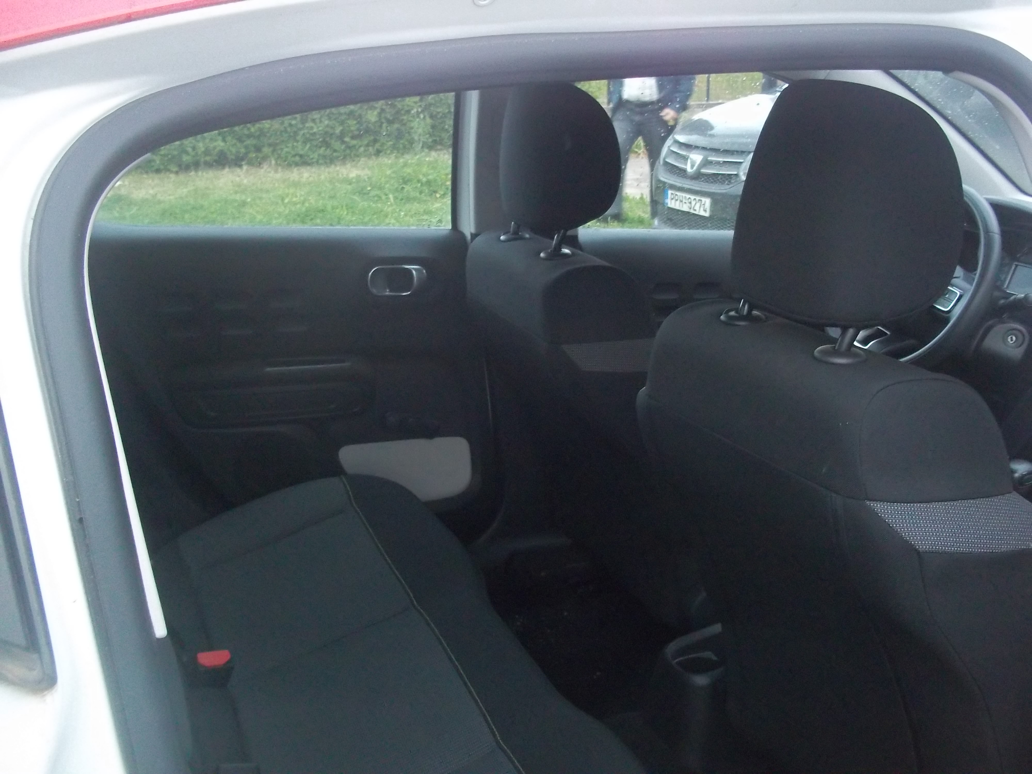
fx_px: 1073
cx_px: 516
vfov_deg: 39.7
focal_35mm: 36
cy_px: 387
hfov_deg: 51.4
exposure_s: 1/30
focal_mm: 6.5
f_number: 3.1
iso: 400
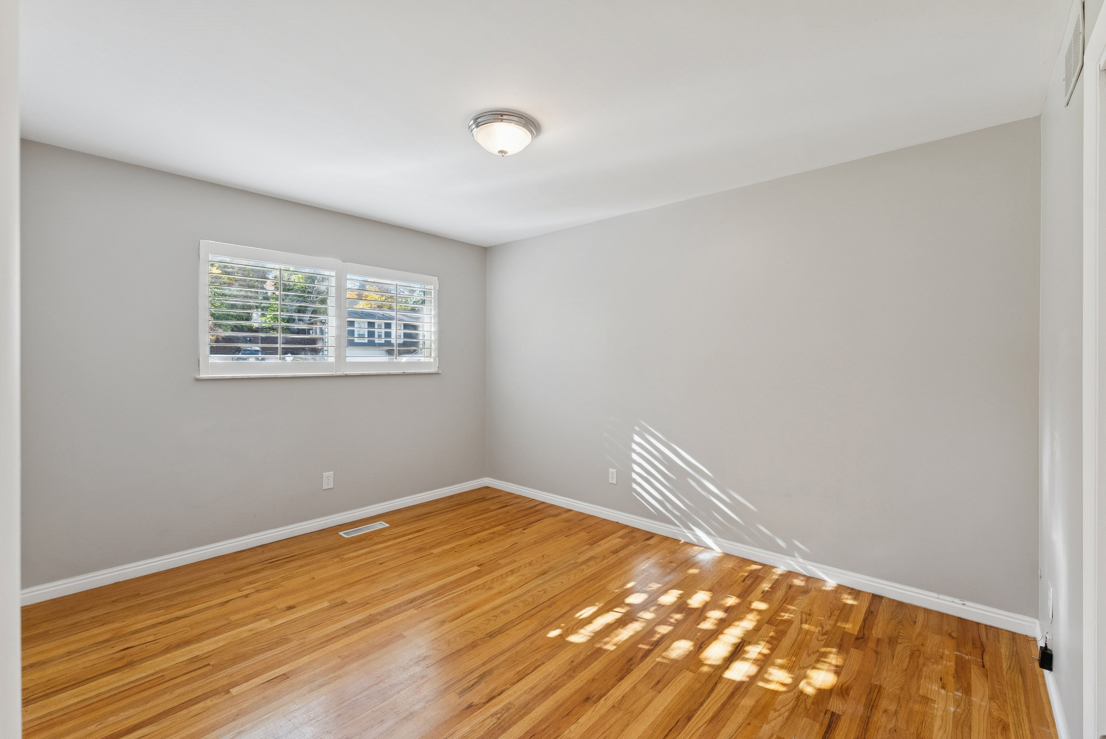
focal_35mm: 15
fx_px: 467
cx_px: 553
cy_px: 370
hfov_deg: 99.6
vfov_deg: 76.7
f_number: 8
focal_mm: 15.2
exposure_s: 1/20
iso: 640
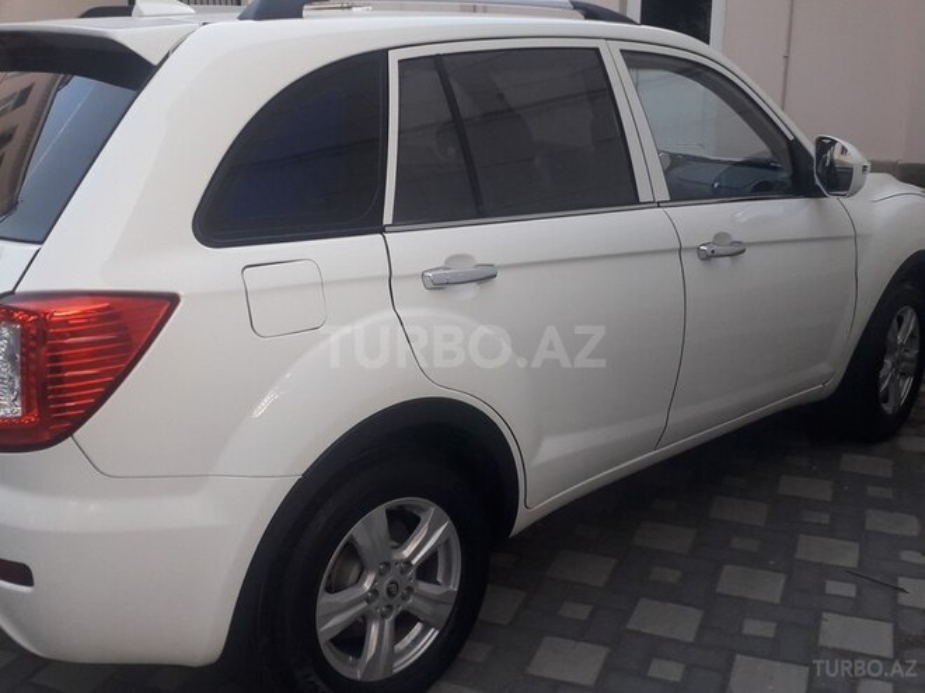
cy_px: 346
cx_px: 462
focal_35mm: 27
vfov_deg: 51.4
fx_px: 721
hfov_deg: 65.3
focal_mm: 3.6
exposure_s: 1/100
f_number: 1.9
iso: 80
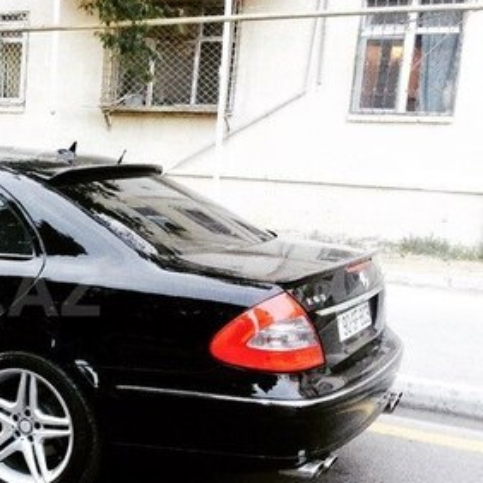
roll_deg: -1.7
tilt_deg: -11.3
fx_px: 947
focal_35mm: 60
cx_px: -75
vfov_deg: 28.5
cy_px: 290
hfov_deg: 26.0
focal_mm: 4.15
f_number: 2.2
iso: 80
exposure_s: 1/33
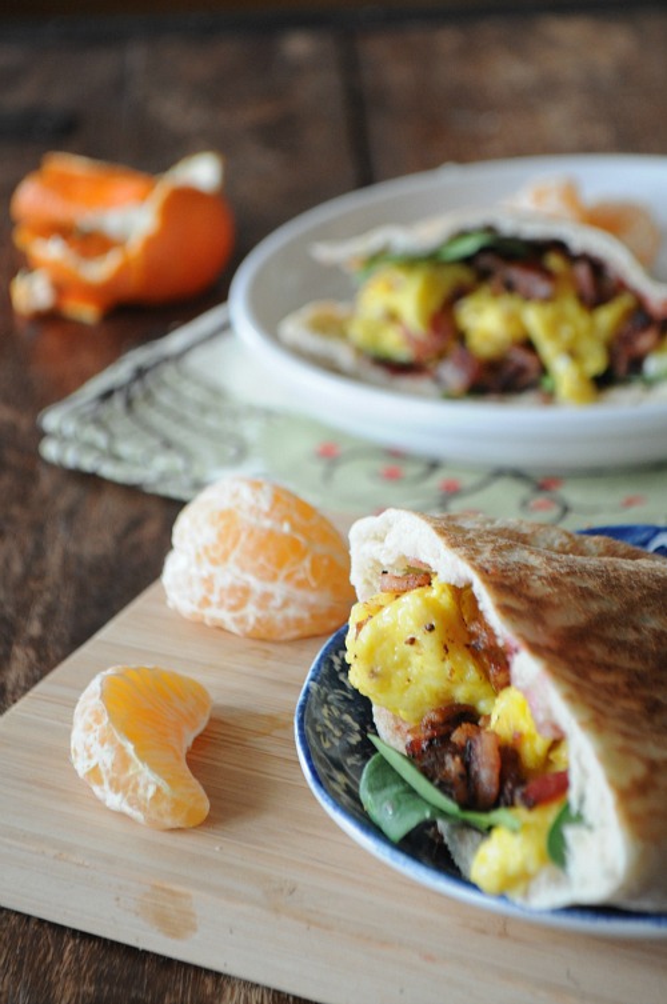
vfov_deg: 24.6
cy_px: 502
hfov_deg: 16.5
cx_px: 334
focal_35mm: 82
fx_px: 2299
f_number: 8
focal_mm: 55
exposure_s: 1/30
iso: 1000
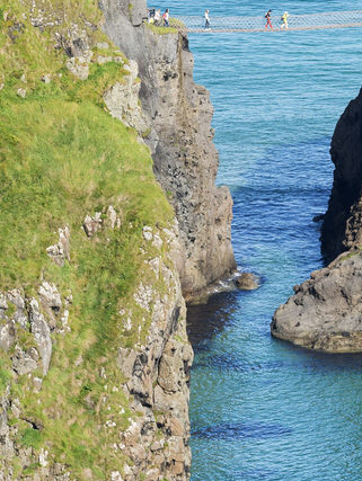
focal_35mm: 594
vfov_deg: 3.3
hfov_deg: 2.5
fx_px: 8270
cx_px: 451
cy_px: 149
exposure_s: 1/160
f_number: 10
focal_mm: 165
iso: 200
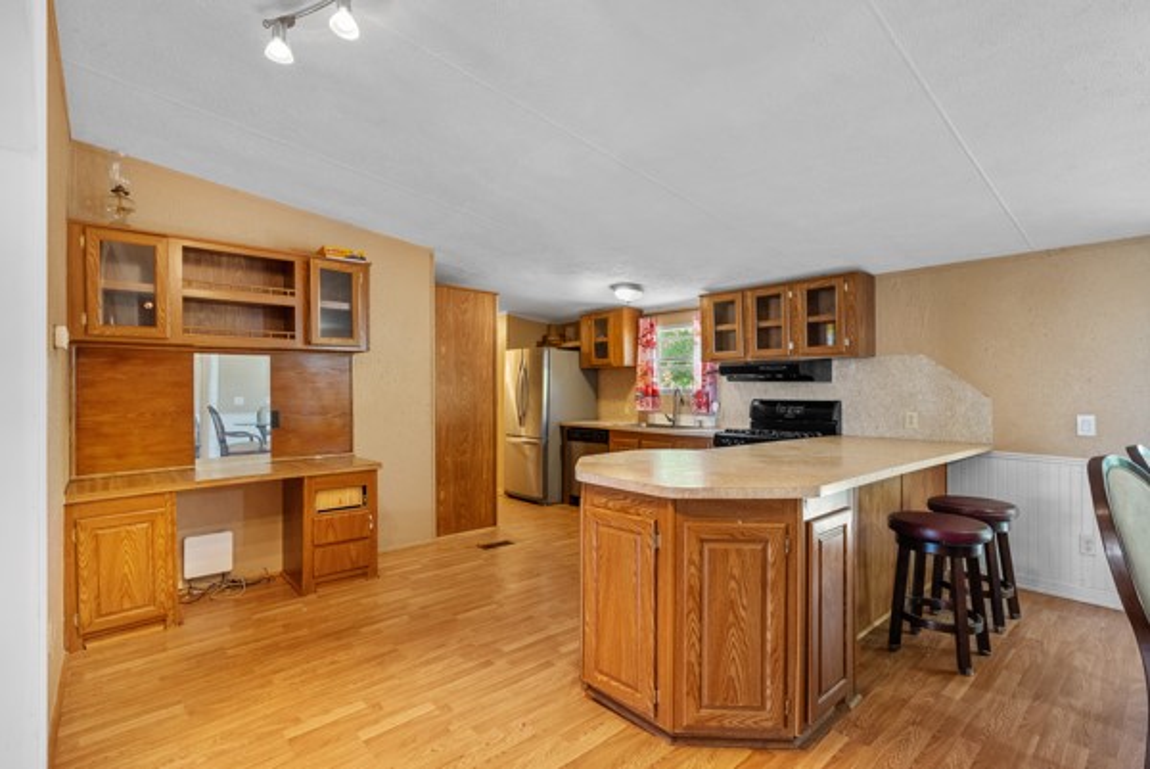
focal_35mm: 16
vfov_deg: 73.8
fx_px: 511
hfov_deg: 96.7
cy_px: 384
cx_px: 575
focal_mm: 16
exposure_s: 1/2.5
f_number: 9
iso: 640
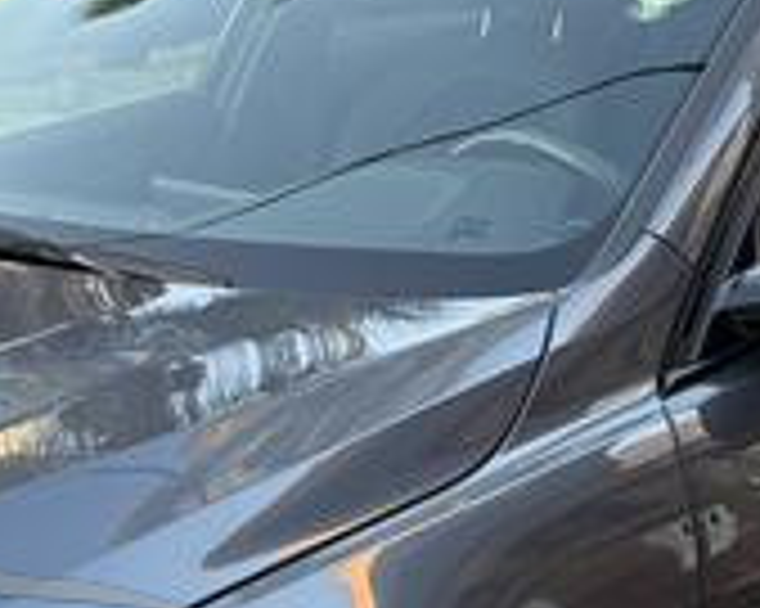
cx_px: -126
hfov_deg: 18.6
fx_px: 2203
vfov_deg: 15.4
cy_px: 597
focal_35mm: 98
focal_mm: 5.96
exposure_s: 1/108
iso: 125
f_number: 1.6
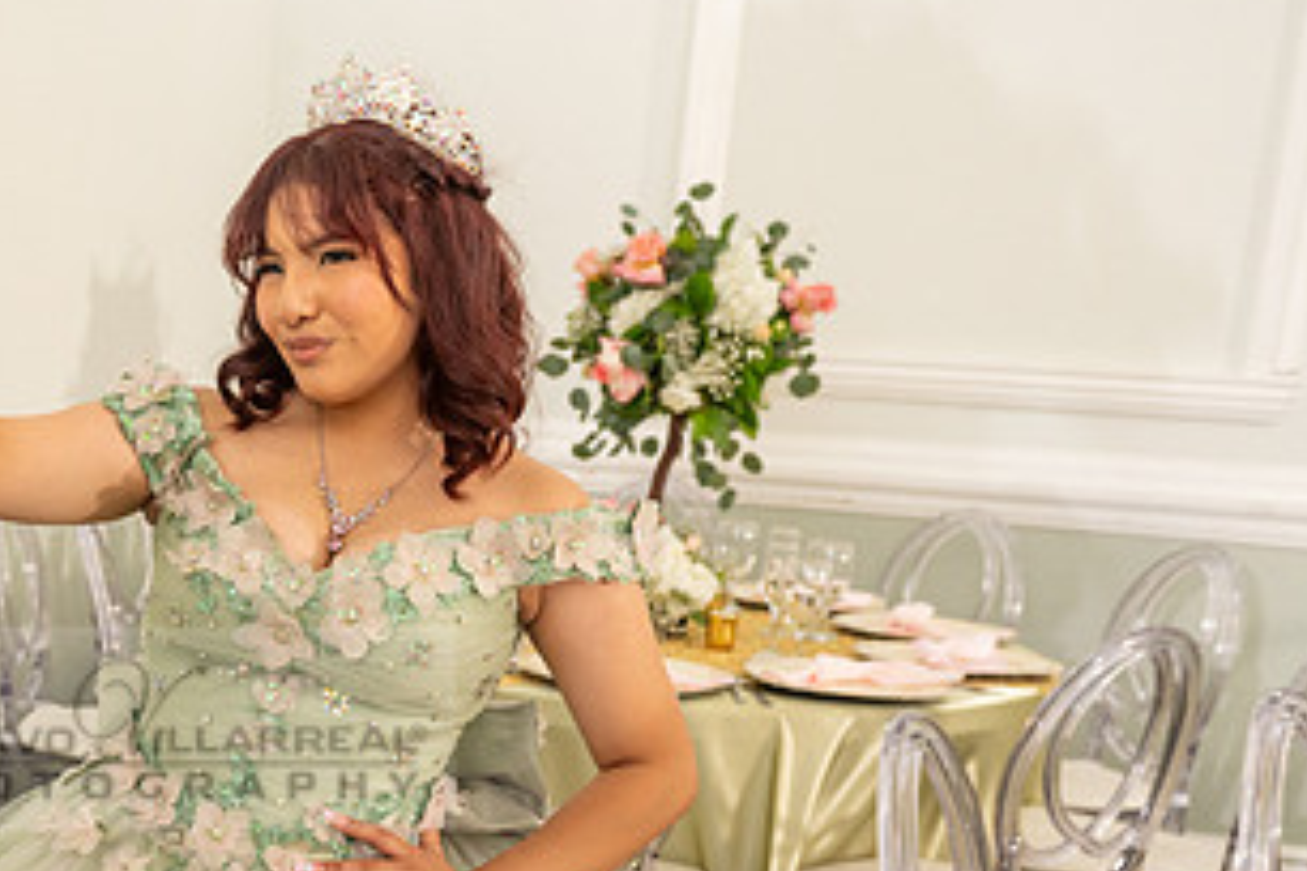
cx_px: 94
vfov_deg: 25.0
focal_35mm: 53
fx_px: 1924
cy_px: 728
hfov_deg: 35.0
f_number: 4.5
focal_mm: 28
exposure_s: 1/100
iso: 500
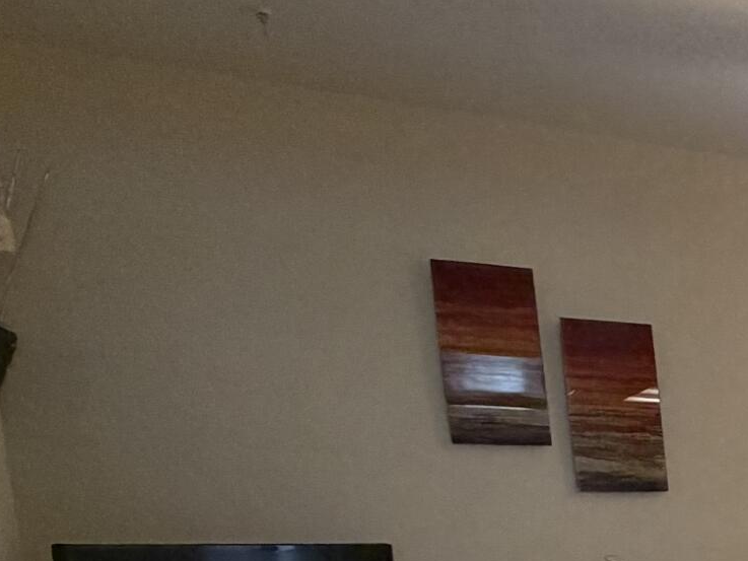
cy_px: 670
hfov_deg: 19.3
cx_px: 1494
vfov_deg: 23.5
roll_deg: +1.9
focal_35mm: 57
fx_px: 1232
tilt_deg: -5.5
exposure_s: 1/60
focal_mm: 2.22
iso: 250
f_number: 2.2
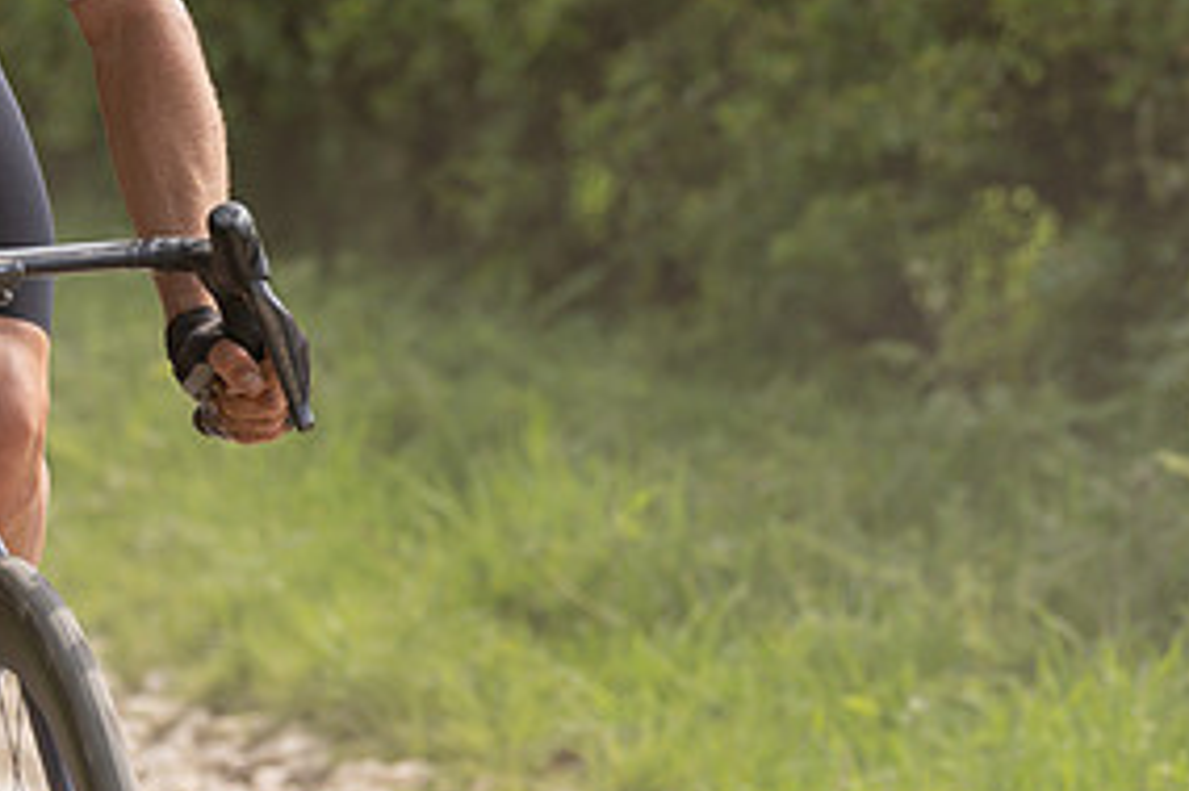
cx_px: 10
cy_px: -144
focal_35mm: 302
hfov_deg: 6.8
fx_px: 9968
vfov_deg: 4.5
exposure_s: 1/1000
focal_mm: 108
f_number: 3.5
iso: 125
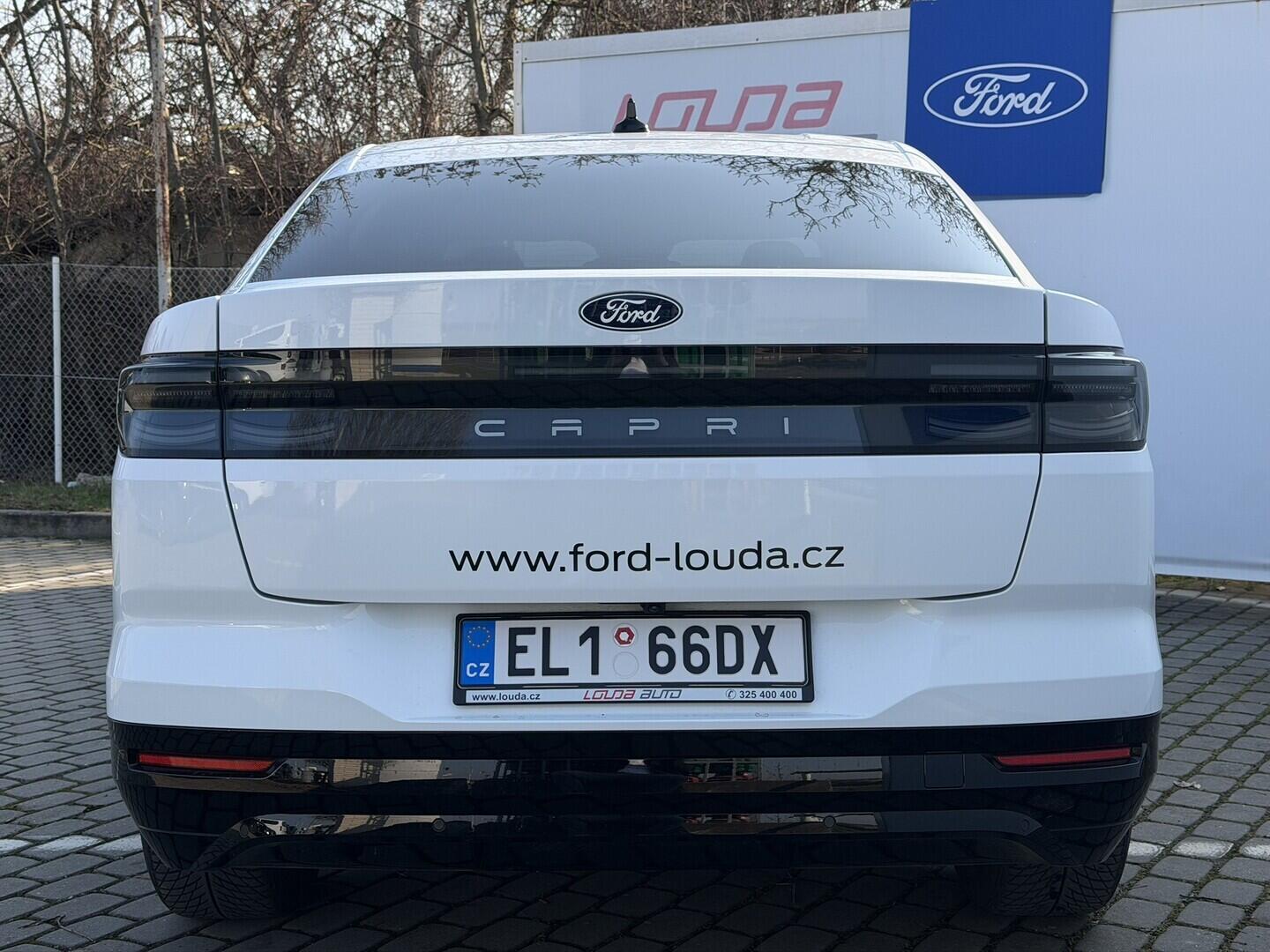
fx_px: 1761
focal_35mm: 48
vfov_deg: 30.3
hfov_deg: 39.7
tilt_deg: -4.4
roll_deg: +0.0
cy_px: 476
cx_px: 635
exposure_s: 1/1883
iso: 64
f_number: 1.78
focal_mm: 6.76
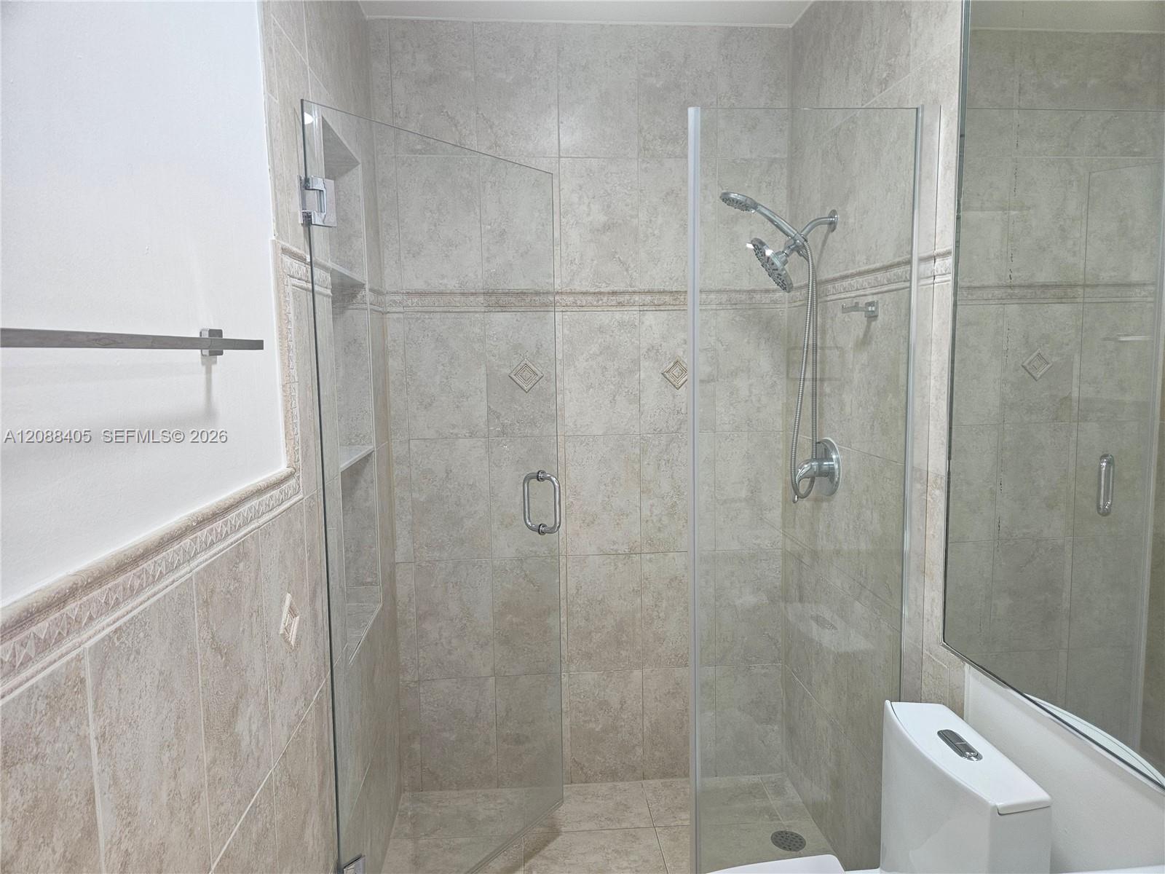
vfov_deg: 58.9
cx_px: 582
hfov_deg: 73.9
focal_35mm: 23
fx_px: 774
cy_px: 437
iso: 125
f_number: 1.8
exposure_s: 1/120
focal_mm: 5.4
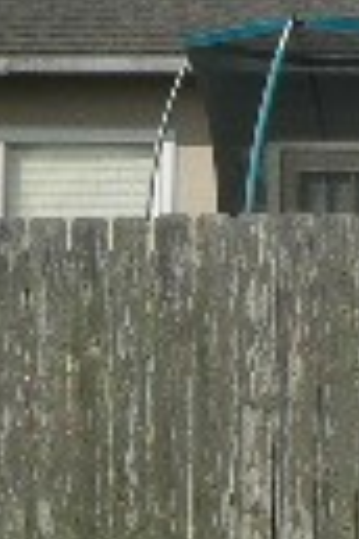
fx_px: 2782
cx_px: -109
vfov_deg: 11.1
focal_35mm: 186
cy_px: 313
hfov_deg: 7.3
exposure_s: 1/400
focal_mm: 6
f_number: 5
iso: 80
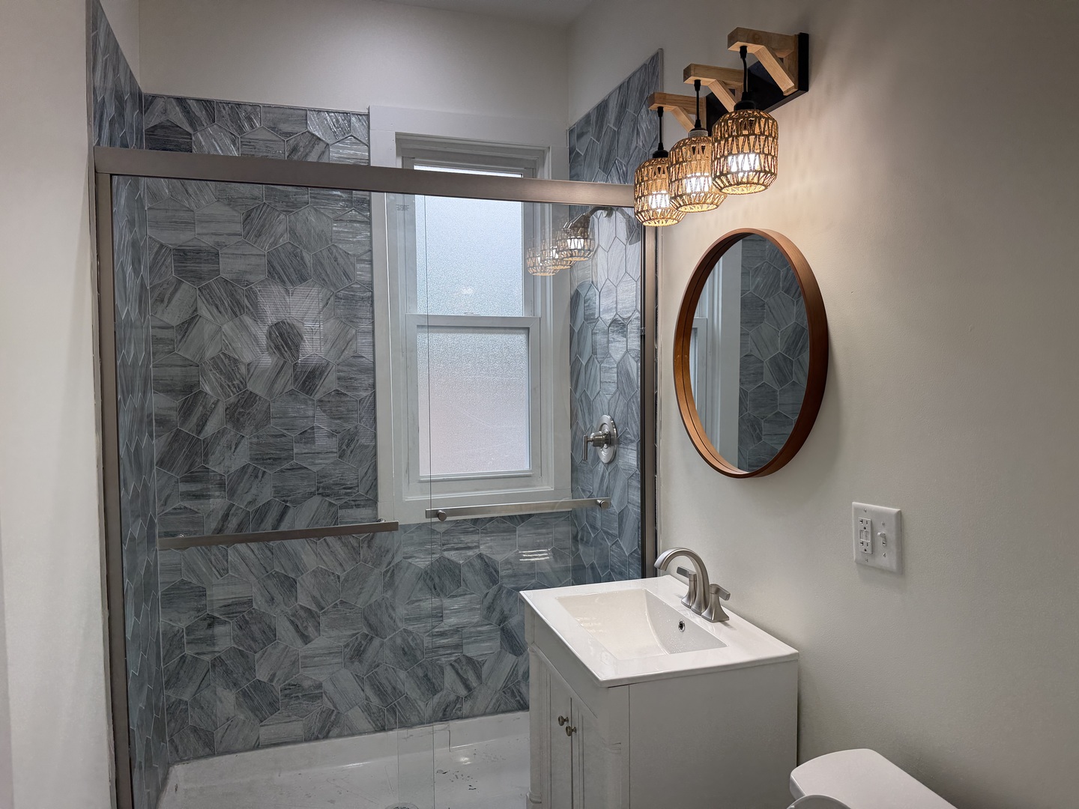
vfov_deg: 56.8
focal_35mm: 24
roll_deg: +1.1
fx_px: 748
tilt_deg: -2.4
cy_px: 404
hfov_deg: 71.6
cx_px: 540
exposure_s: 1/277
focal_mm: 6.76
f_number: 1.78
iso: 80
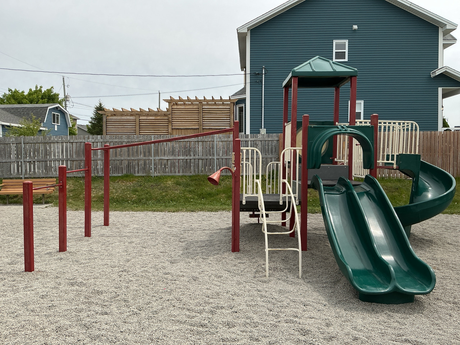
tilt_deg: +1.1
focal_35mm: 29
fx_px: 385
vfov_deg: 48.2
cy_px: 172
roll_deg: +1.4
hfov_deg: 61.7
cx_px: 230
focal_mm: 3
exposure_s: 1/1912
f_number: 1.8
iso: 25
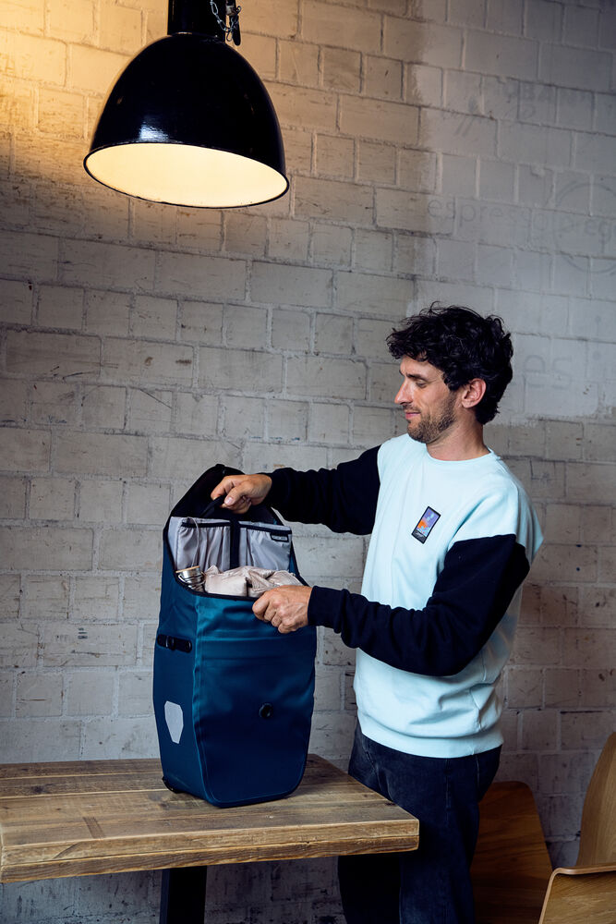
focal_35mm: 42
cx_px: 308
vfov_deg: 46.4
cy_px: 462
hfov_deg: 31.9
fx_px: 1078
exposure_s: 1/250
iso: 640
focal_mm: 42
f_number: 3.5
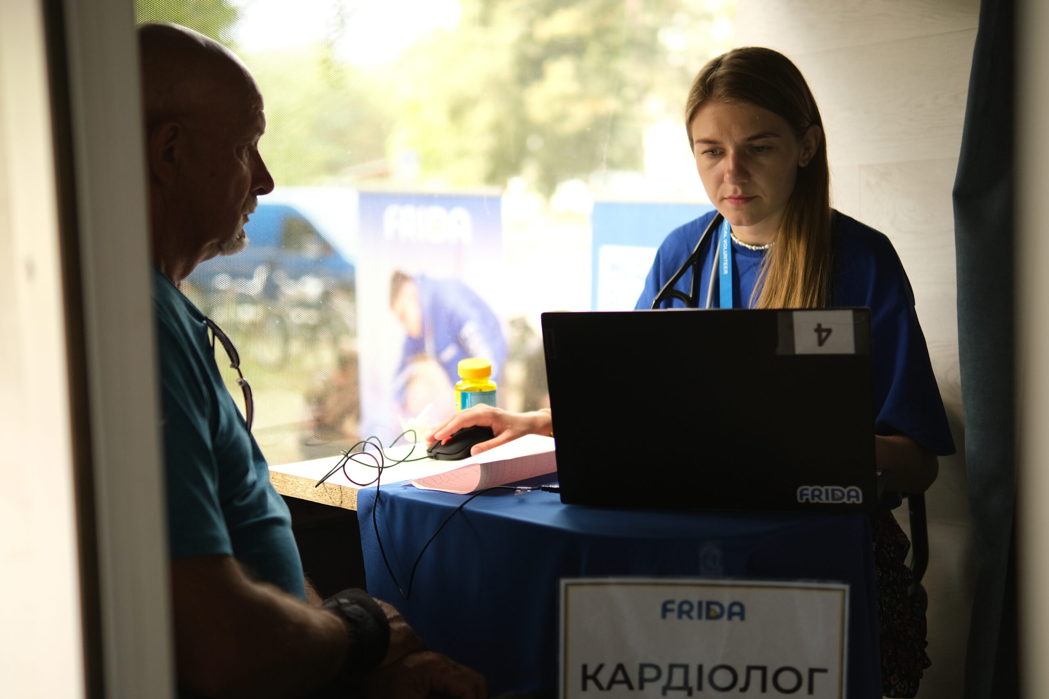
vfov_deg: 27.0
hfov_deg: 39.6
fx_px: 1457
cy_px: 350
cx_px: 524
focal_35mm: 50
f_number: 1.4
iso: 400
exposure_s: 1/180
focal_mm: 33
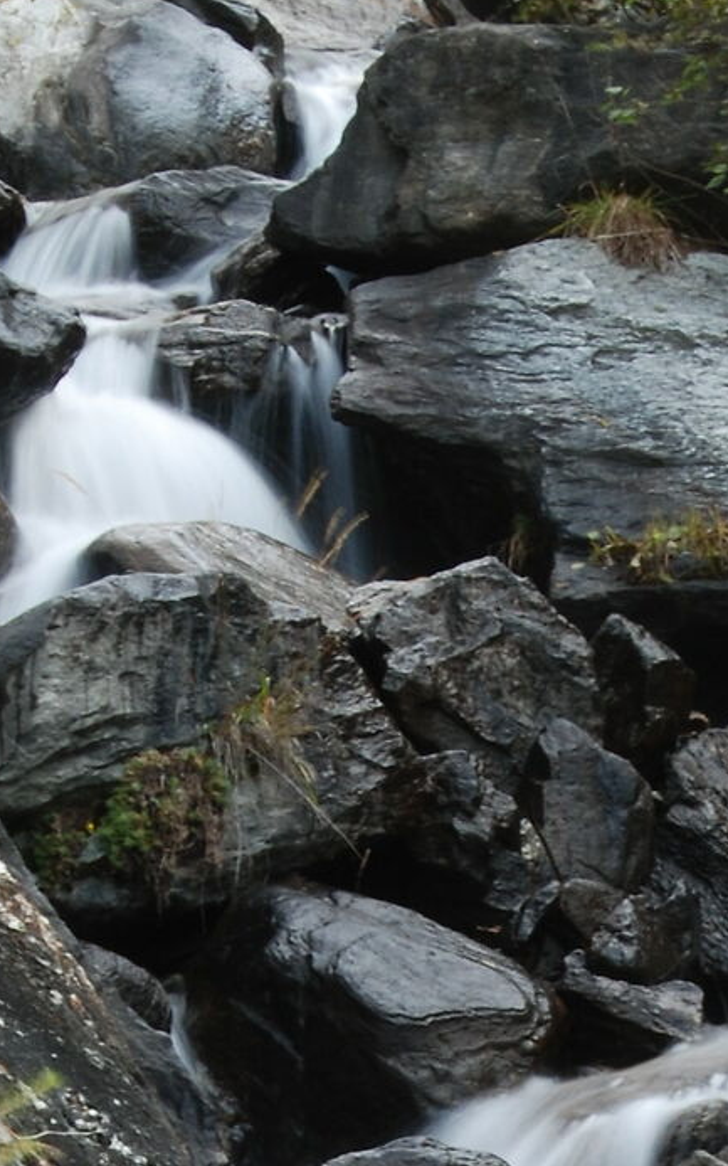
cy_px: 1462
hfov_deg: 4.5
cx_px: 902
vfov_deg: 7.1
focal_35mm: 292
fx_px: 9264
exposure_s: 1/1.6
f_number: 22
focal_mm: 55
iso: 100
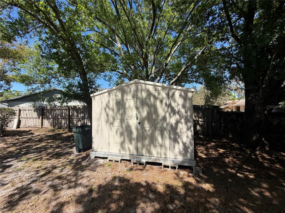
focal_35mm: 14
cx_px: 142
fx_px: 115
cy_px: 106
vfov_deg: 85.7
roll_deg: +0.3
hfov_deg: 102.1
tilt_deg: +1.7
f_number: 2.2
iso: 50
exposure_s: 1/1339
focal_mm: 2.22
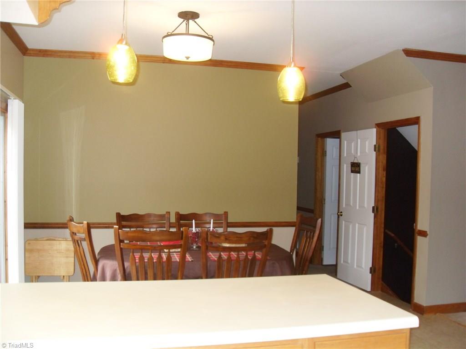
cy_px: 174
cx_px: 233
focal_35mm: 34
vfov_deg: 41.8
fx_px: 458
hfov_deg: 54.0
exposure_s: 1/45
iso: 240
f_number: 2.8
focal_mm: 6.3
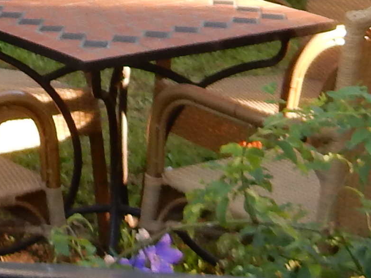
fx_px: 1575
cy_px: -207
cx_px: -280
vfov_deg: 9.6
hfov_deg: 12.4
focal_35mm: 147
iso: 125
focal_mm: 4.5
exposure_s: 1/60
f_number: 3.7
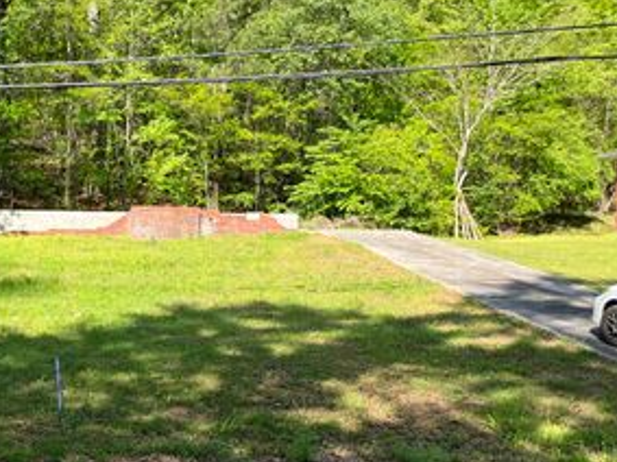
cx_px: 100
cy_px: 300
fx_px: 820
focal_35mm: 46
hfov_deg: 39.2
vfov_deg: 31.3
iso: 50
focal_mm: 5.1
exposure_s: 1/913
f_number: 1.6
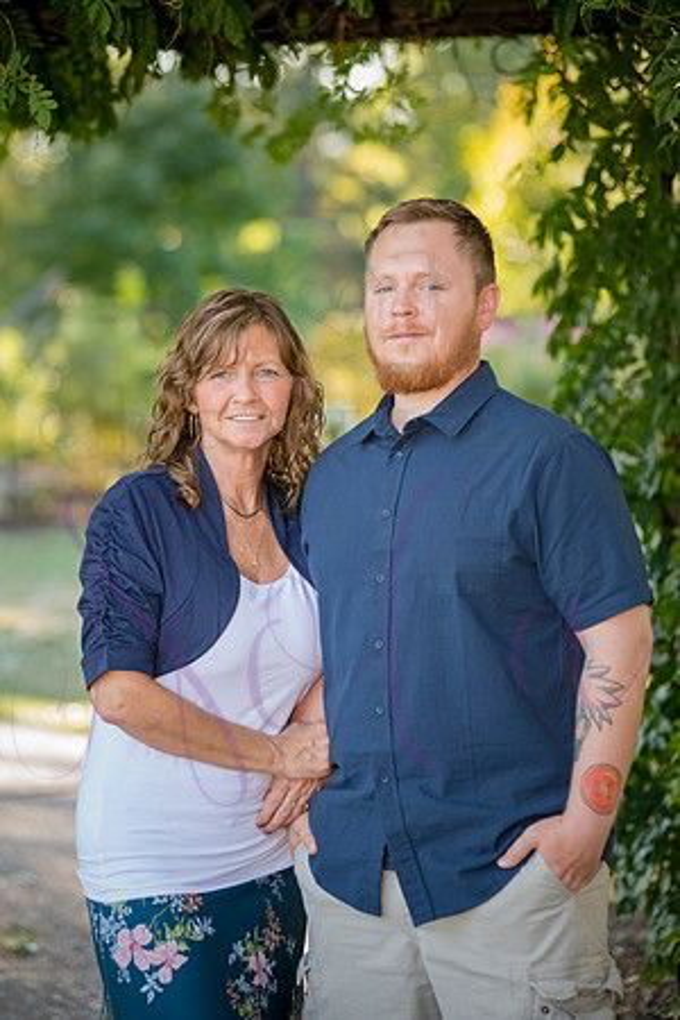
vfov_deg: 17.1
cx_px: 340
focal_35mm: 120
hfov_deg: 11.4
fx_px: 3400
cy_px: 510
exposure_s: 1/320
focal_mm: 120
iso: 800
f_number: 3.5
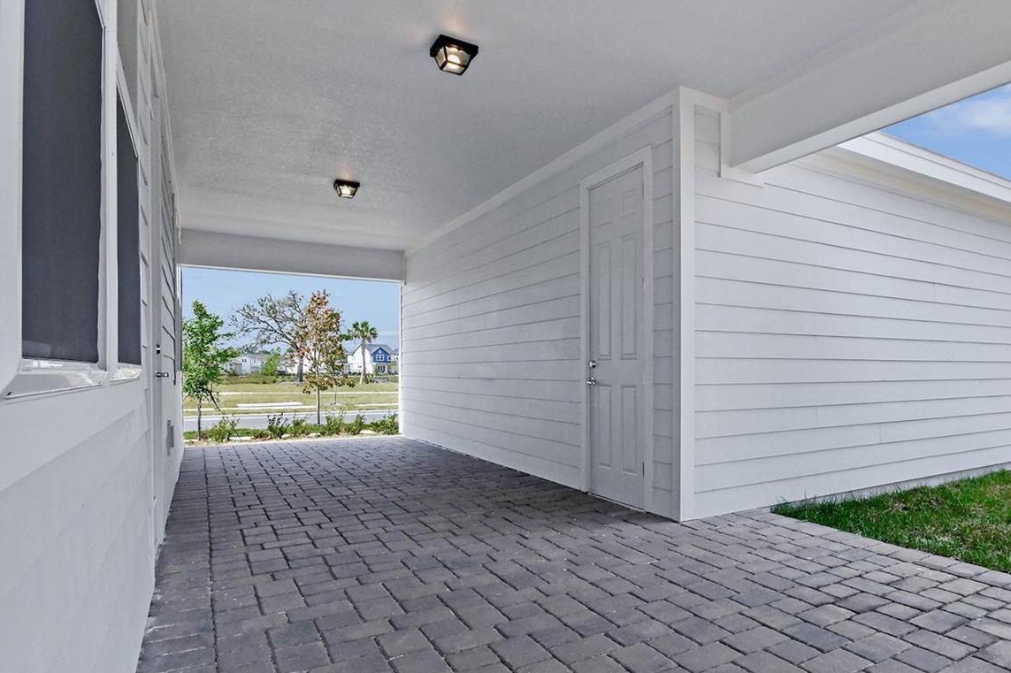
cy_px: 413
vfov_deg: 58.8
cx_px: 683
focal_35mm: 21
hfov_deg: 78.3
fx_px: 589
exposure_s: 1/400
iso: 640
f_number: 11
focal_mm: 10
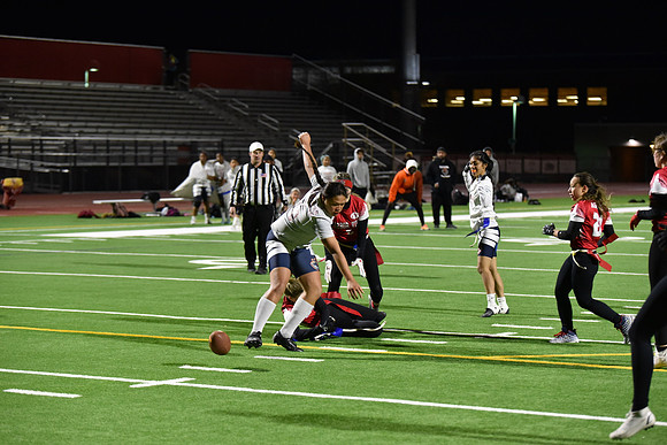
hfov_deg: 18.6
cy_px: 222
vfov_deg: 12.5
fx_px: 2038
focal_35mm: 110
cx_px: 334
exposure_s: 1/640
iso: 5000
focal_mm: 110
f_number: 2.8
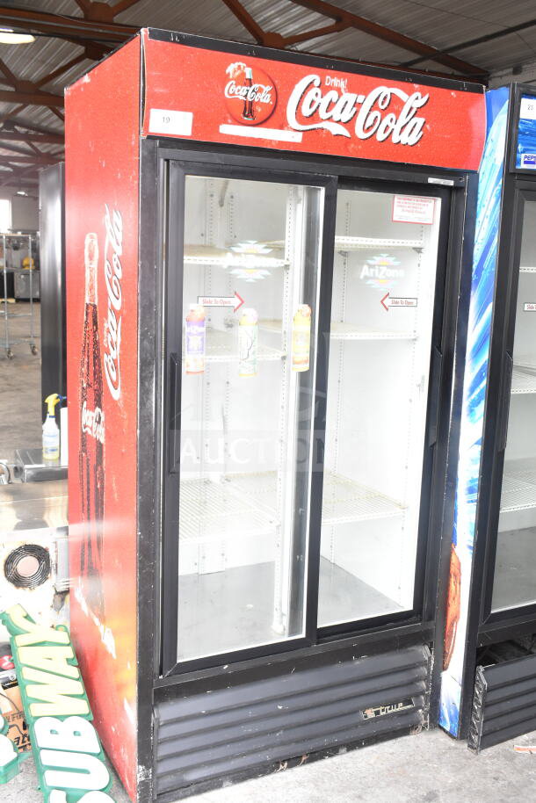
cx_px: 268
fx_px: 803
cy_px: 402
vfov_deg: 53.1
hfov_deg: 36.9
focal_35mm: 36
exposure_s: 1/200
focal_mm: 24
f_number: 7.1
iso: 1600
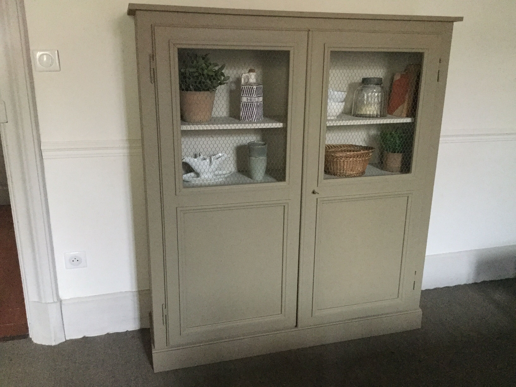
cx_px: 258
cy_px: 194
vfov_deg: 45.4
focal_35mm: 31
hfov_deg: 58.4
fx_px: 462
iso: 320
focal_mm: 3.3
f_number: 2.4
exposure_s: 1/17
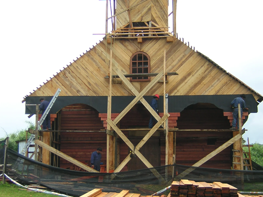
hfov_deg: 26.3
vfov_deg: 19.9
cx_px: 132
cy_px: 98
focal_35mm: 74
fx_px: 562
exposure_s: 1/164
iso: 100
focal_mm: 9.6
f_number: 3.8
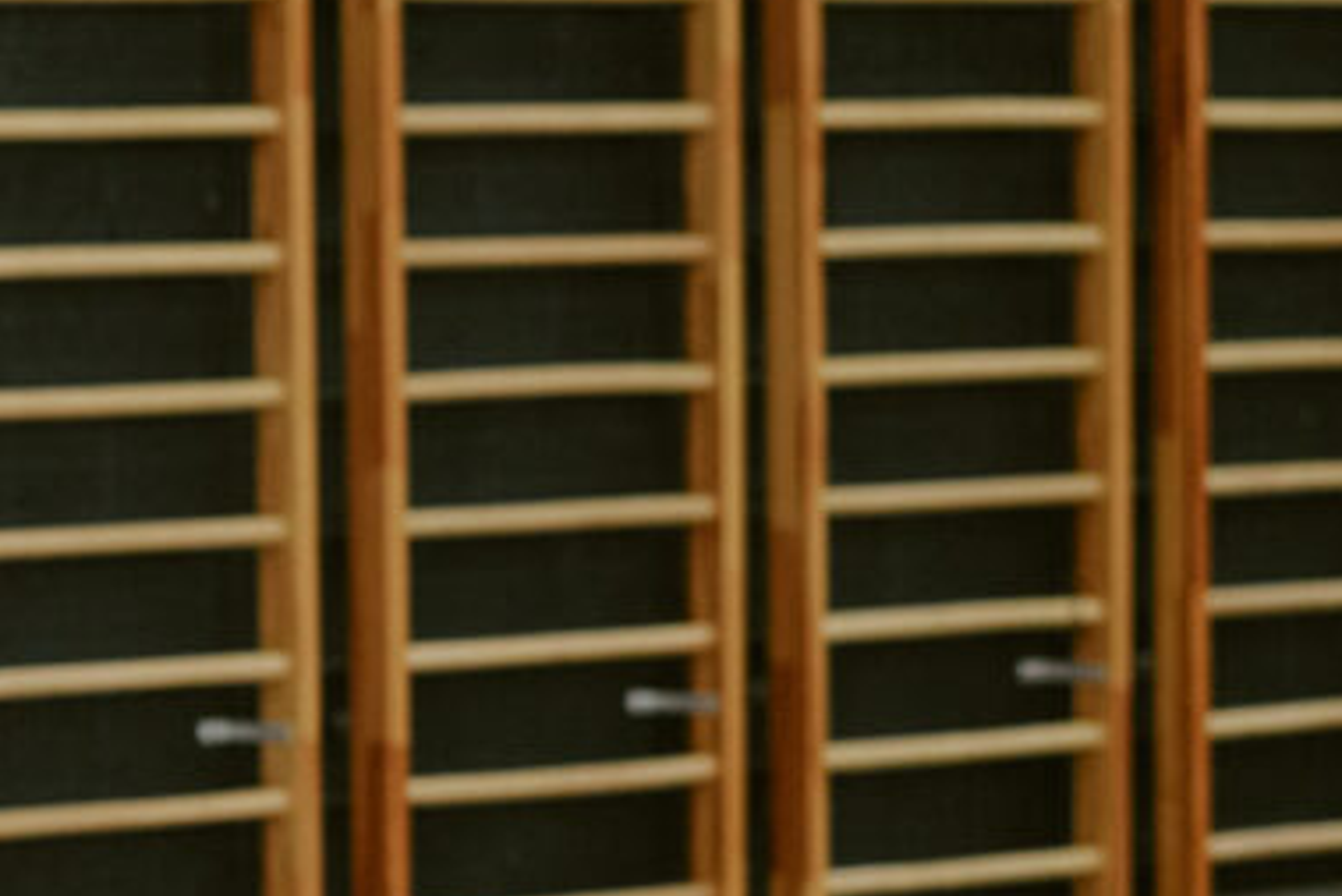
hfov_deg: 8.2
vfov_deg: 5.6
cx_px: -910
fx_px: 9136
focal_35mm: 245
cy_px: 1156
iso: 800
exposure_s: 1/200
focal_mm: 58
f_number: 3.2
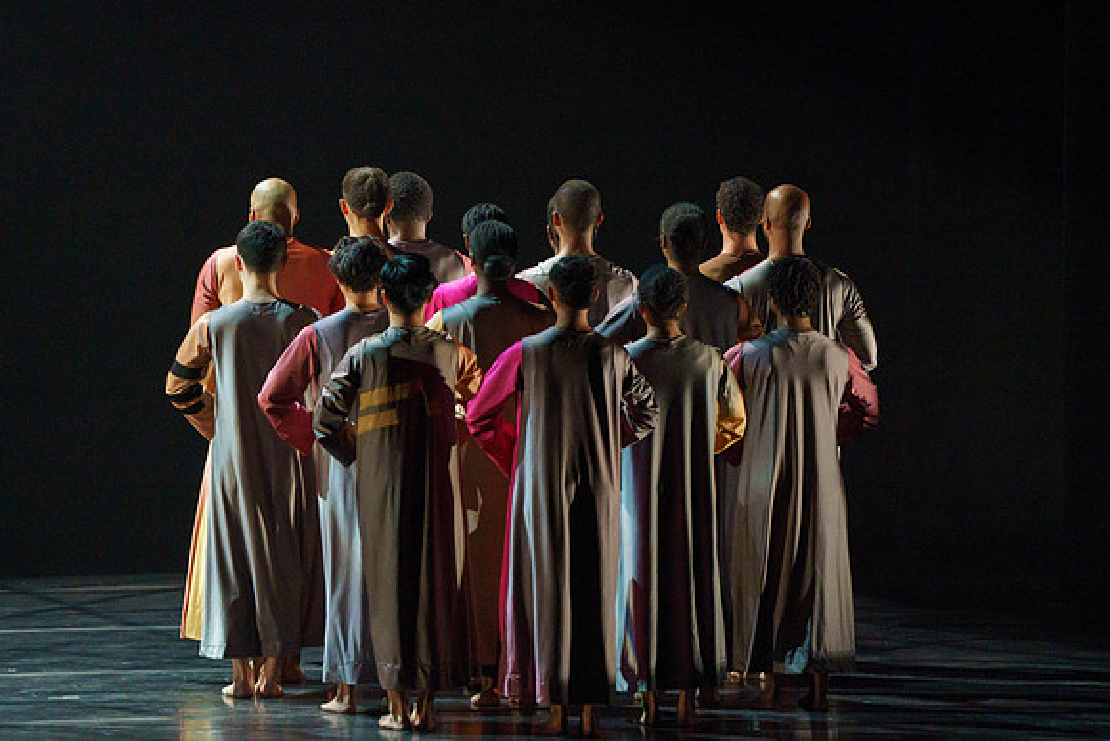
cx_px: 555
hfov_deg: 6.2
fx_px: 10197
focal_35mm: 331
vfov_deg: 4.2
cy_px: 311
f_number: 5.6
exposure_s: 1/250
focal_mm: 285
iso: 6400
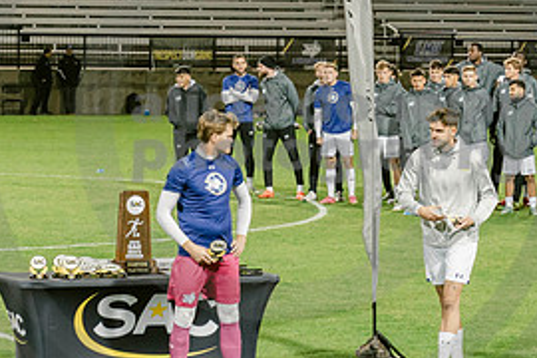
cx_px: 396
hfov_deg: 9.3
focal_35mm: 221
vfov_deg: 6.2
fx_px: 3296
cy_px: 197
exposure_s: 1/200
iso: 2000
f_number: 4.5
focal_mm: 70
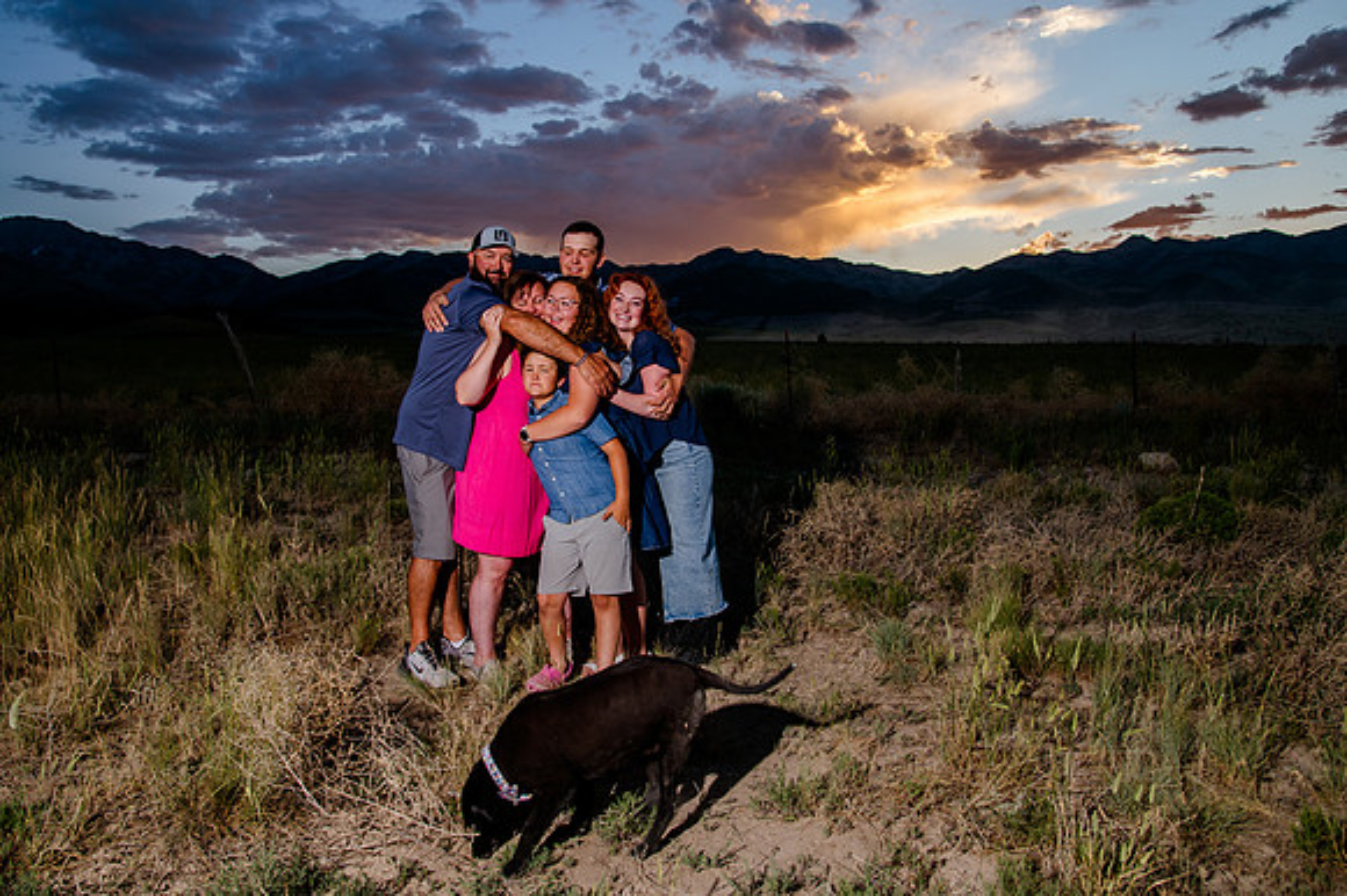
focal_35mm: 27
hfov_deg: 66.8
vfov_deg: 47.4
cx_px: 610
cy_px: 404
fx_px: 1019
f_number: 5.6
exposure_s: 1/250
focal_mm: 24
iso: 200
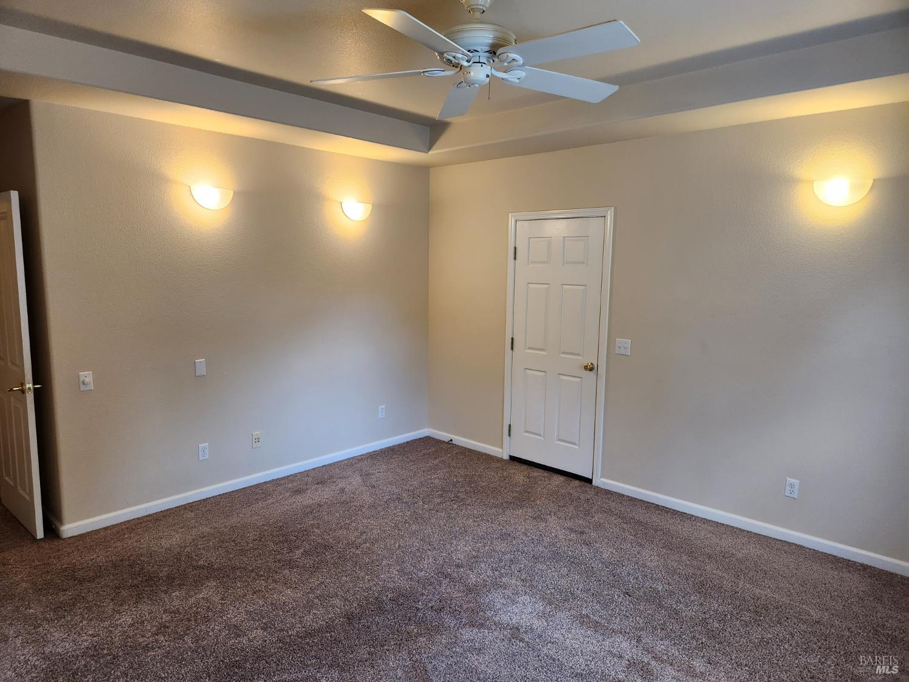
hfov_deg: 73.9
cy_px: 341
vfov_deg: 58.9
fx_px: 604
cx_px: 454
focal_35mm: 23
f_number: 1.8
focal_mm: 5.4
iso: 250
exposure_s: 1/120
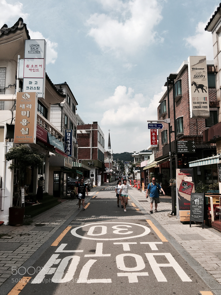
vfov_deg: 61.7
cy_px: 148
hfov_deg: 48.2
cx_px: 110
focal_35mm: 29
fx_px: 247
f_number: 2.2
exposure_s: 1/1789
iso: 25
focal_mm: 4.15
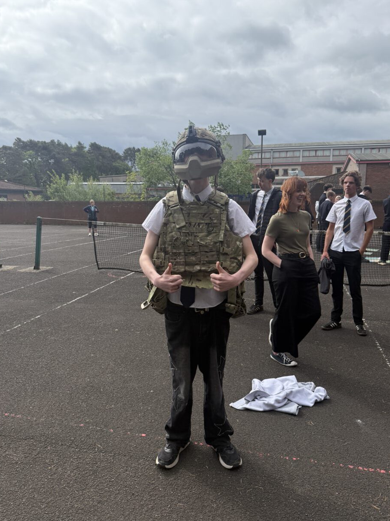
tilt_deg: -9.6
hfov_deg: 54.9
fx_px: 376
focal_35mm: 25
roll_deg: -0.1
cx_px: 199
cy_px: 263
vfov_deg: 69.4
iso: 125
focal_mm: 6.76
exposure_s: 1/7353
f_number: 1.78
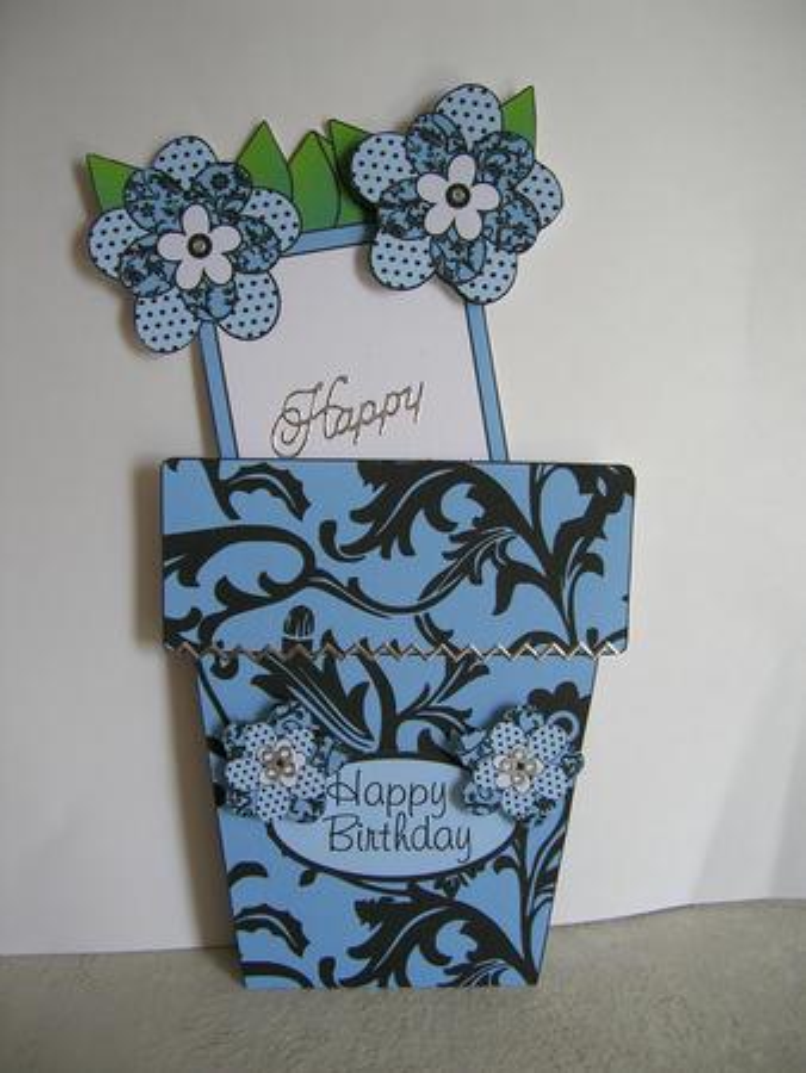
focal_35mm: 35
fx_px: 1086
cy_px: 536
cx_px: 403
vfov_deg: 52.6
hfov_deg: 40.7
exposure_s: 1/105
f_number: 2.8
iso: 50
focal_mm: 5.4
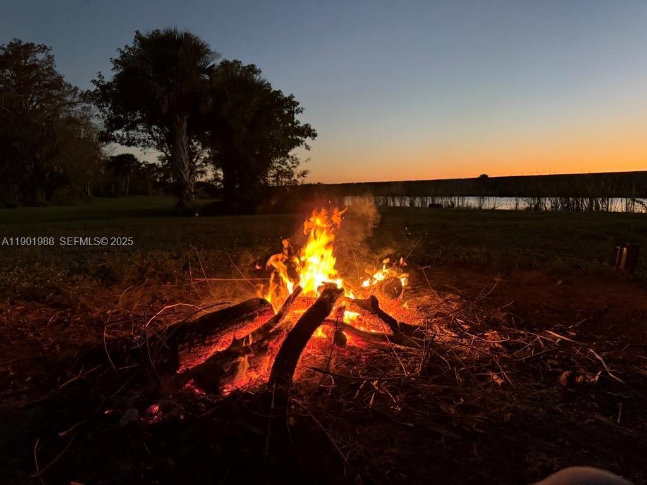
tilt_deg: -6.8
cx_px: 324
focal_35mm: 24
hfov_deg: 71.6
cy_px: 242
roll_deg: +0.8
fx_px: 449
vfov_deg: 56.8
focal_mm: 6.76
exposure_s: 1/41
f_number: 1.78
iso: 800
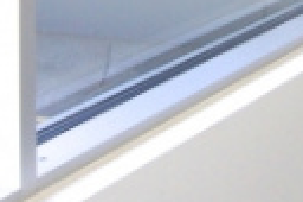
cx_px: 457
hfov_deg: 12.4
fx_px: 1328
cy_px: -284
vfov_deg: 8.0
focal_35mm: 158
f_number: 5.6
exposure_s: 1/50
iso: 200
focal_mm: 18
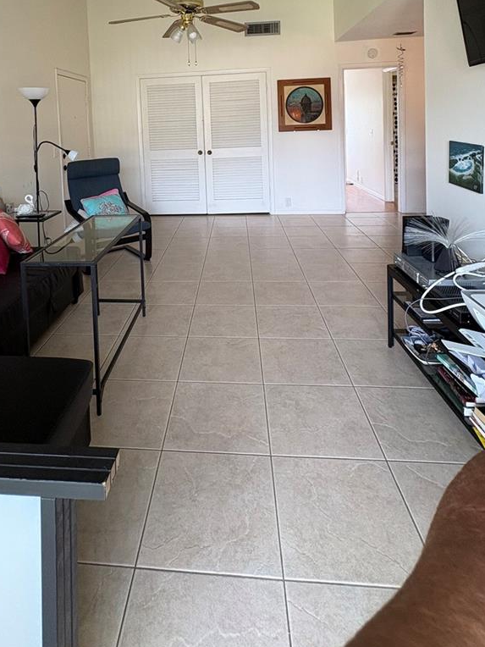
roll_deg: +2.1
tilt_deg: -2.2
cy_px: 148
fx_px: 411
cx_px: 194
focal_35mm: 22
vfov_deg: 70.3
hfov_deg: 60.6
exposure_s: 1/60
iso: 125
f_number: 2.2
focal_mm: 2.22
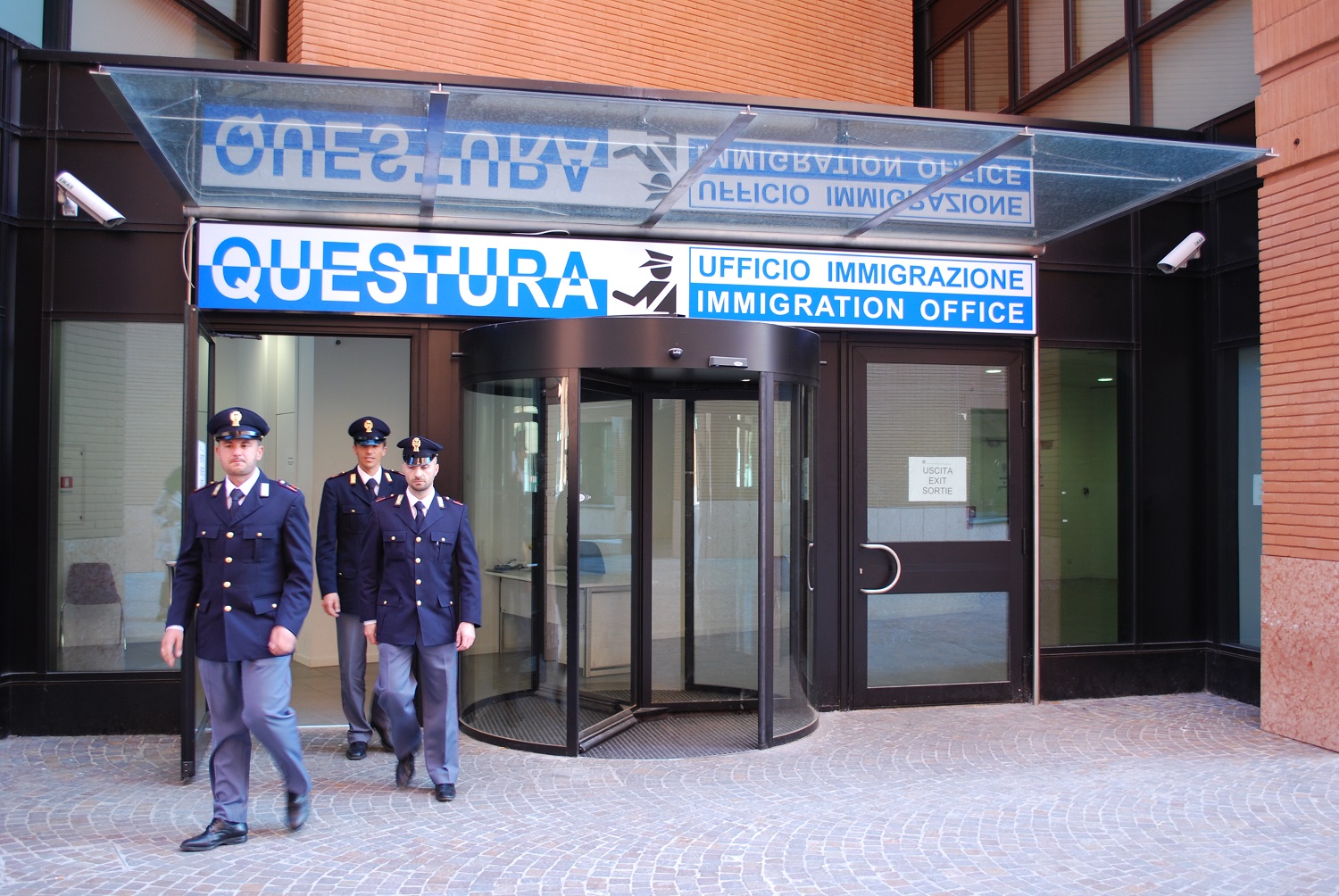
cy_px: 448
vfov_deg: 40.1
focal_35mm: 33
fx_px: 1229
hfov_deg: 57.2
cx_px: 670
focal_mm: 22
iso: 200
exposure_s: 1/40
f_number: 4
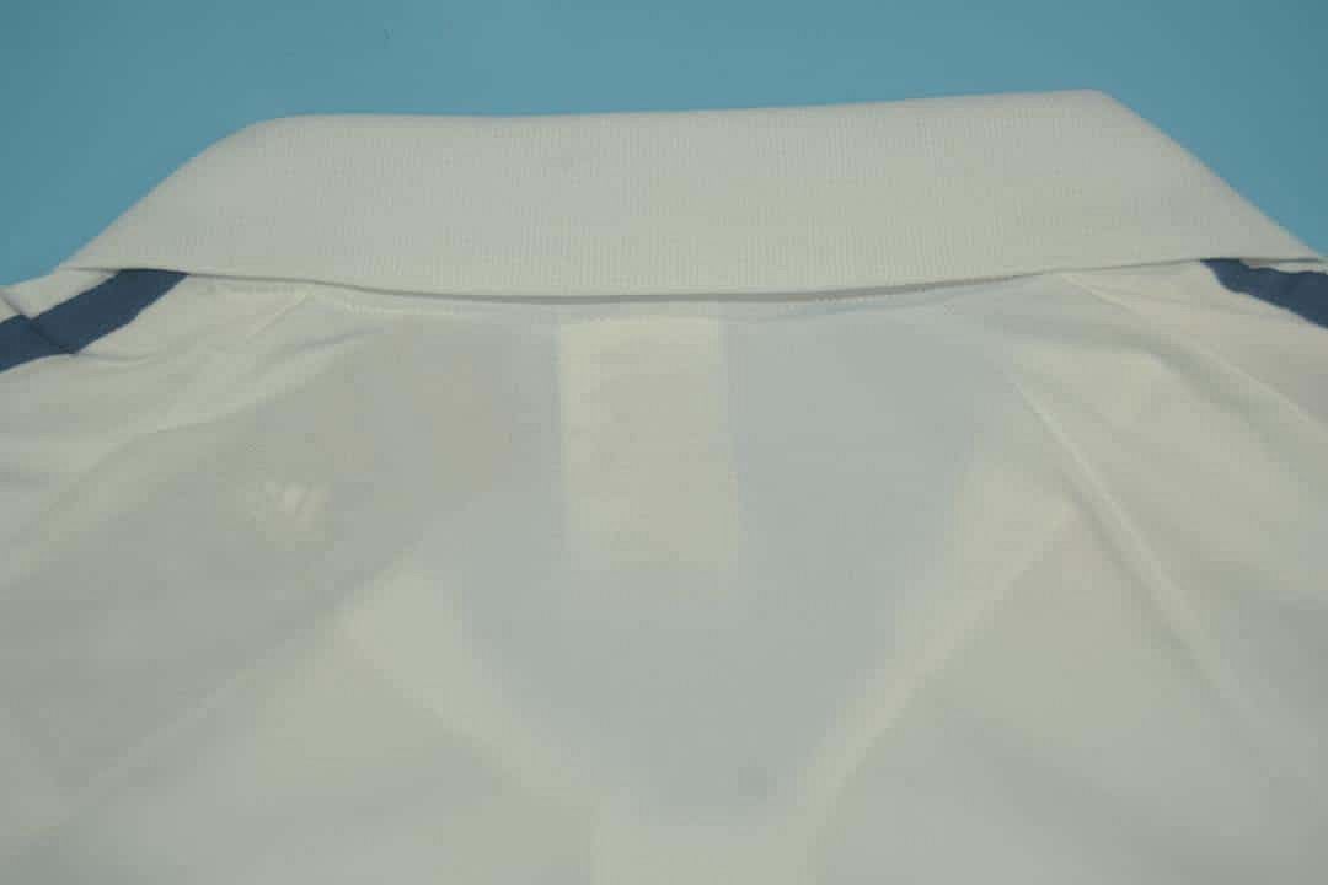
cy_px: 442
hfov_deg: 49.6
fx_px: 1439
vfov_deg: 34.2
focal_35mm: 39
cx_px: 664
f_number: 5
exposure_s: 1/200
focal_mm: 26
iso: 200
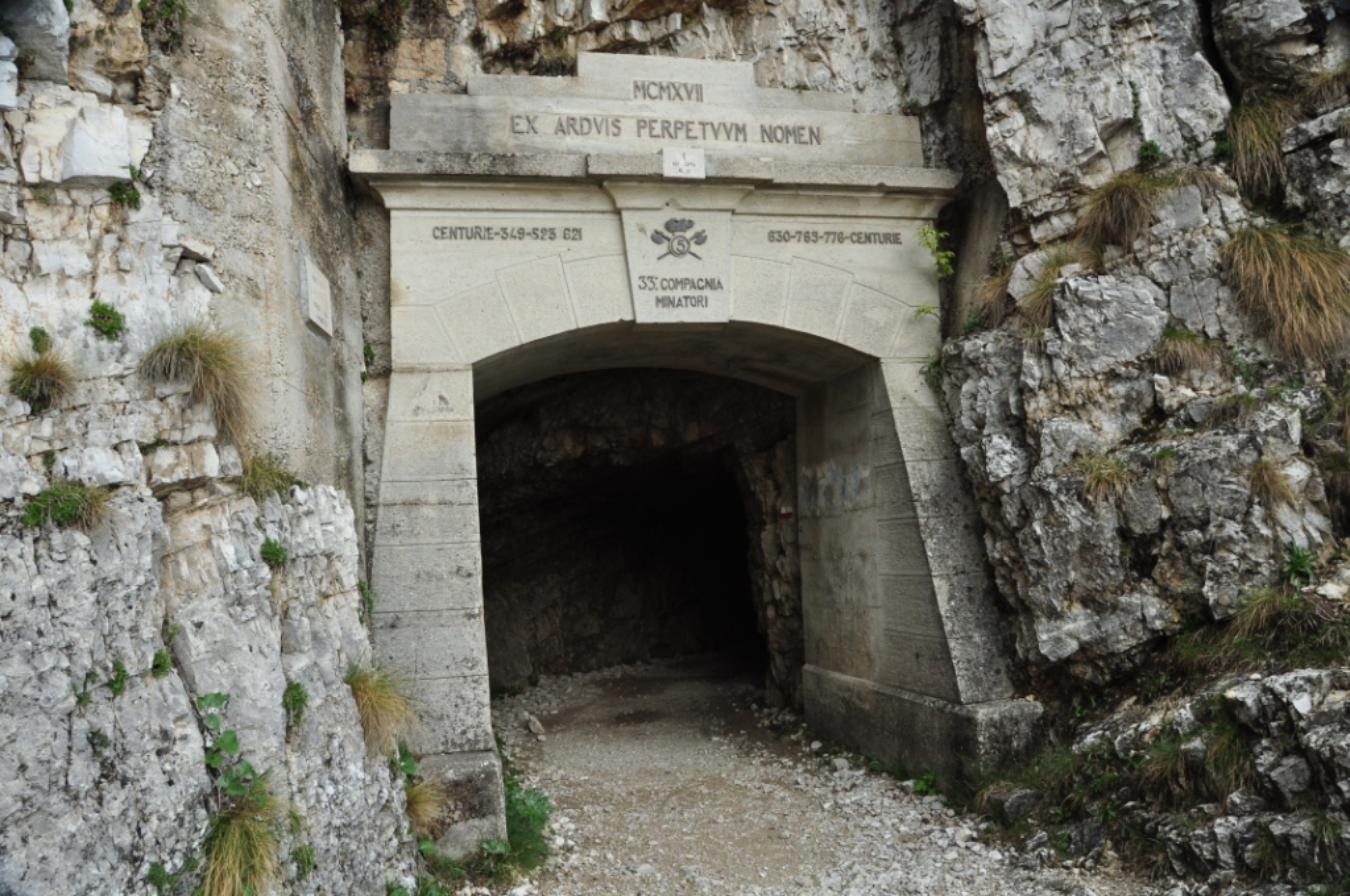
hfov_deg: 67.4
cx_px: 675
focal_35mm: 27
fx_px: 1011
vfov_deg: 47.8
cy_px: 448
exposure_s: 1/60
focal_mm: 18
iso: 320
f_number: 8
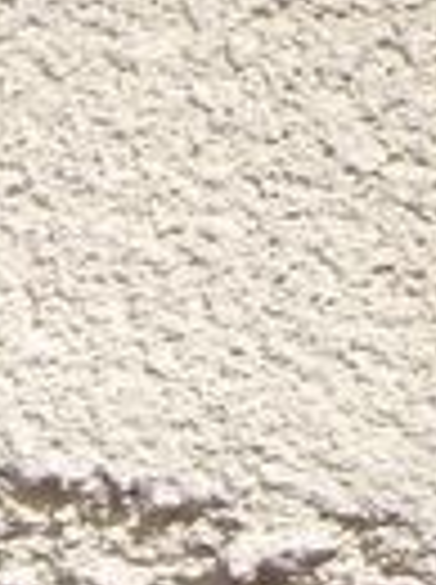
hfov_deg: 0.3
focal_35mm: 5226
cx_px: -472
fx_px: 88054
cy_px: 1755
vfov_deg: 0.4
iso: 100
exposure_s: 1/473
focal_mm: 152.1
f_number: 4.8
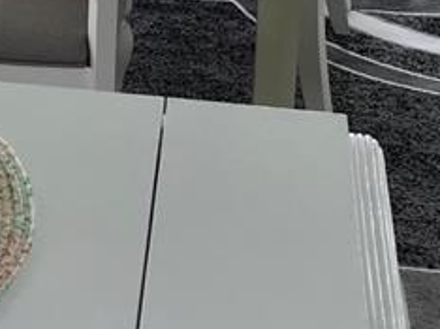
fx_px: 1448
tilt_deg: -19.1
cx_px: -28
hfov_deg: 16.8
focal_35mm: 114
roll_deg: +0.1
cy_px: -237
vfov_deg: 12.1
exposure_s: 1/122
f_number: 1.6
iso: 32
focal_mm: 5.1
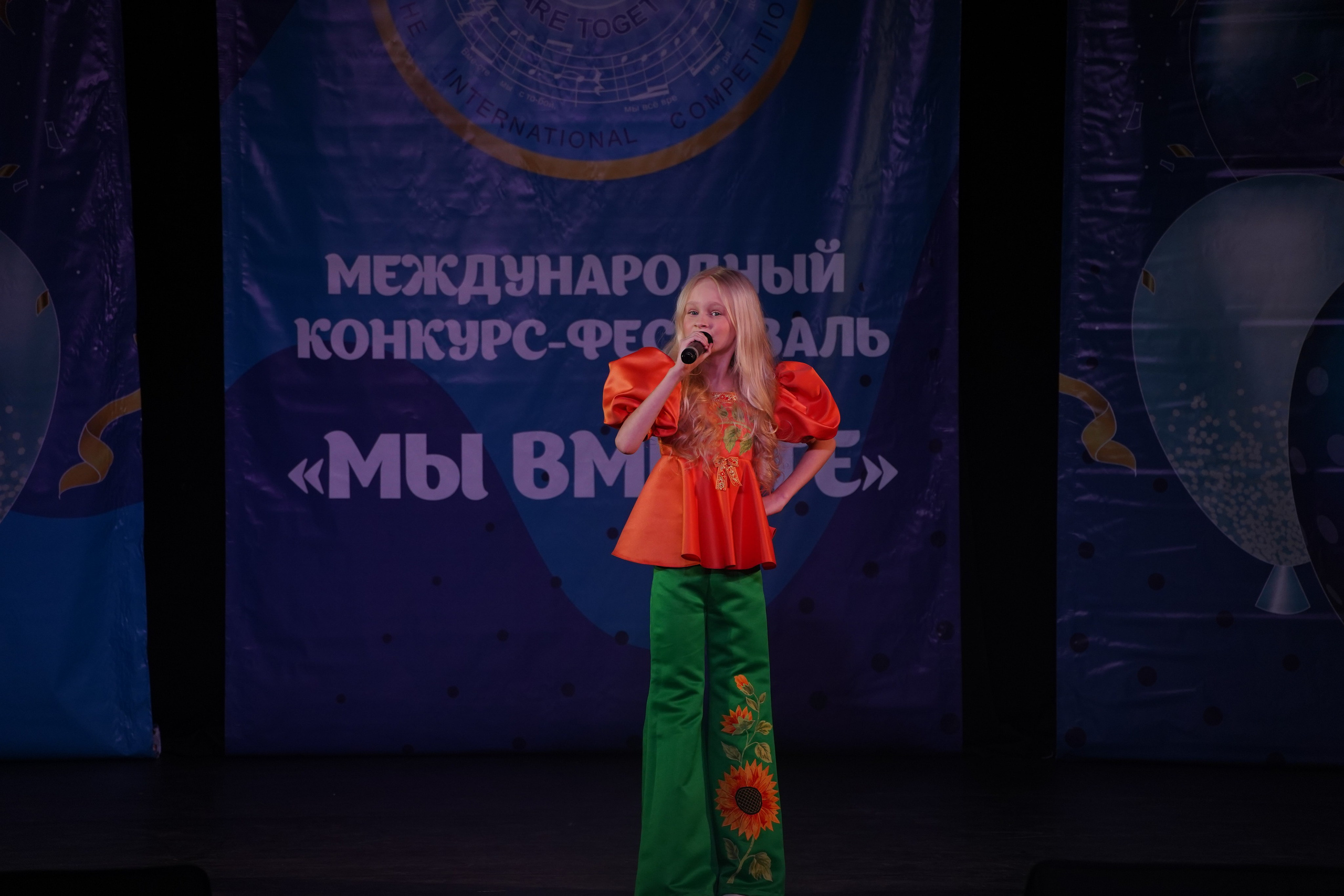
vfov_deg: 8.3
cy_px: 448
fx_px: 6160
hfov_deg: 12.5
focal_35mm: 165
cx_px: 672
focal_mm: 165
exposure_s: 1/400
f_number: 5.6
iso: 1600
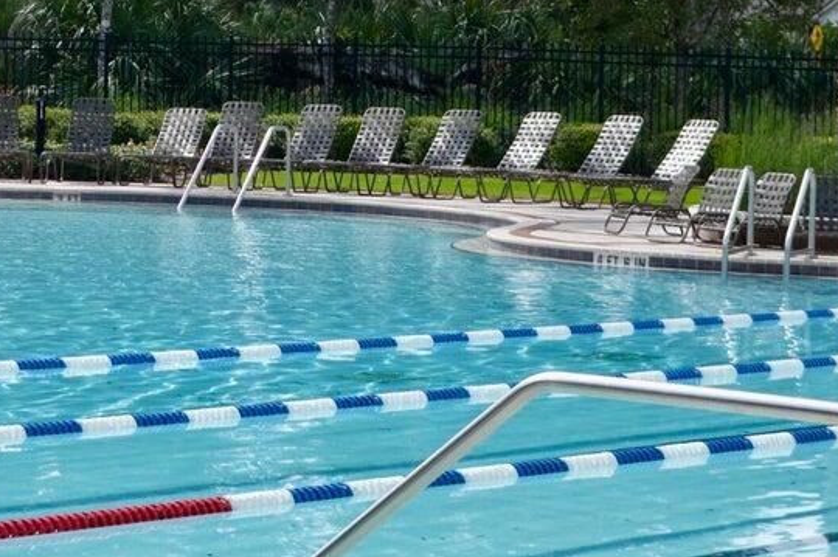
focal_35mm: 137
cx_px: 359
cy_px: 87
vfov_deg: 10.0
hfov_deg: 15.0
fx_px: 3186
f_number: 5
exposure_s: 1/1250
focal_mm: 32
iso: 400
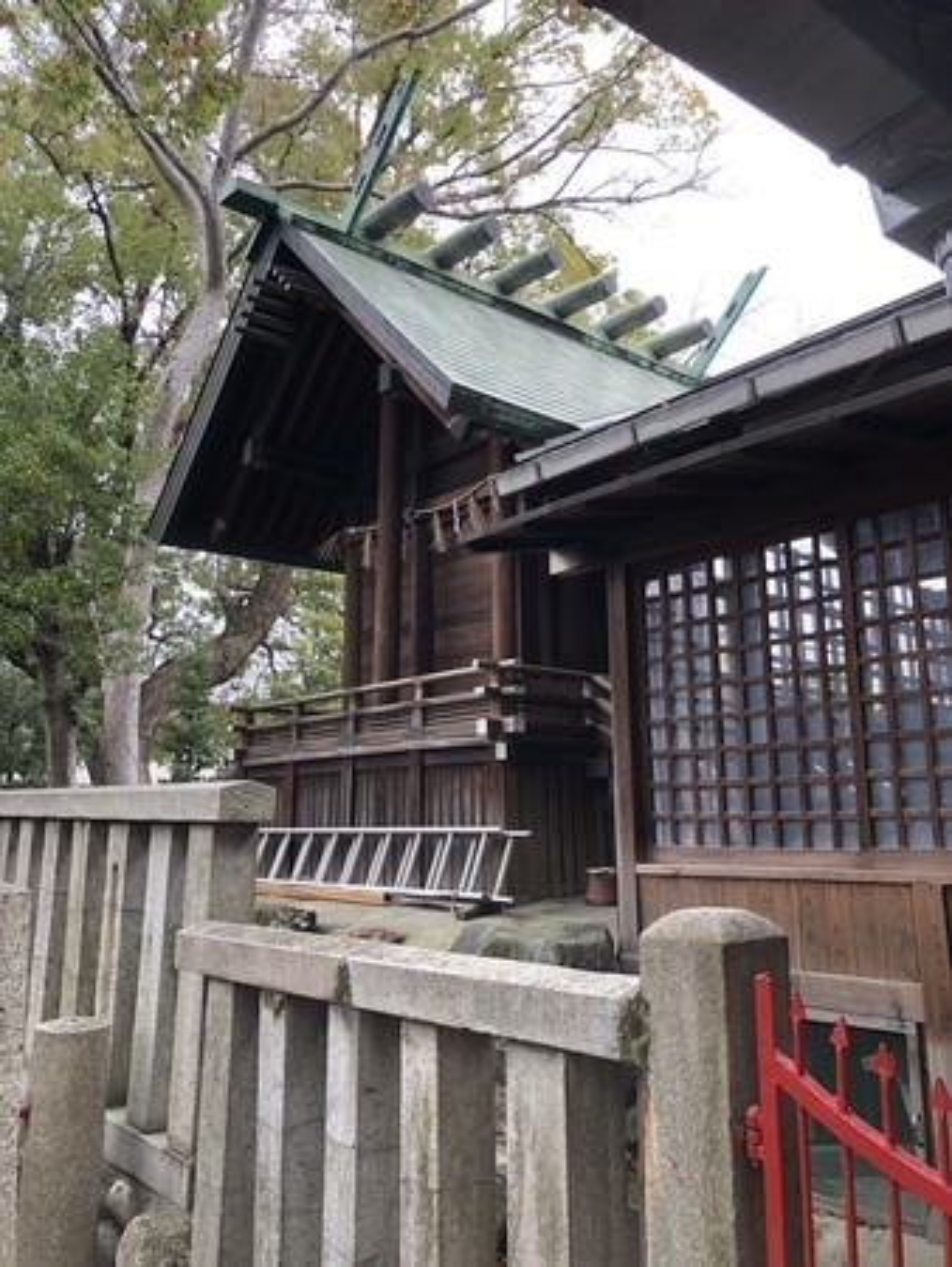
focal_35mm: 28
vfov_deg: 63.4
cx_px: 476
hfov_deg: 49.8
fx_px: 1026
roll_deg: -0.1
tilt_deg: +9.4
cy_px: 634
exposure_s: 1/120
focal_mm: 3.99
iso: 40
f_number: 1.8
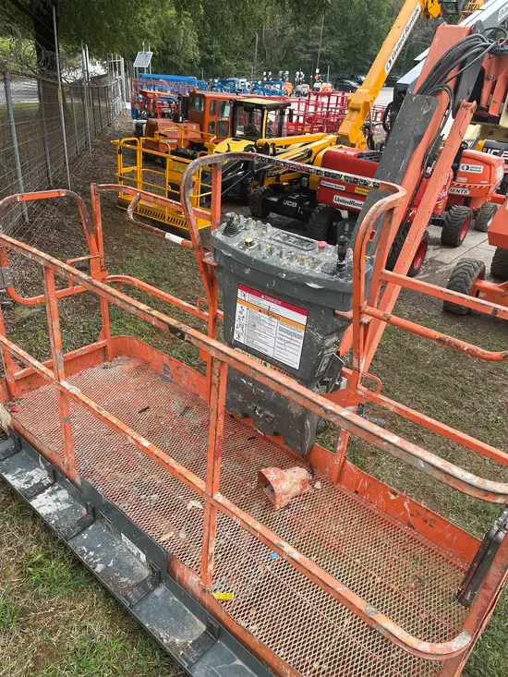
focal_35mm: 26
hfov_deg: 53.1
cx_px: 254
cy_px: 338
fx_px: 509
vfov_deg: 67.3
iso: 40
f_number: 1.6
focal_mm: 5.1
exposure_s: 1/121
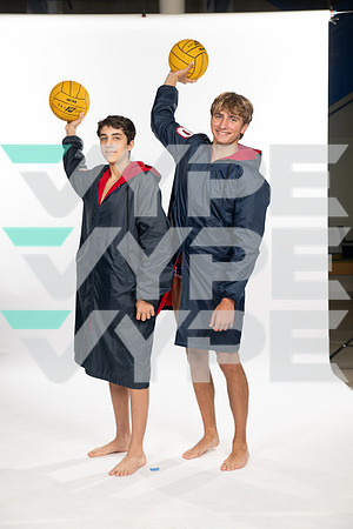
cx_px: 176
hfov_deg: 26.0
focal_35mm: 52
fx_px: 765
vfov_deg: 38.2
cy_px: 264
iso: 200
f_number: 5.6
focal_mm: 52
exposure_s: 1/250
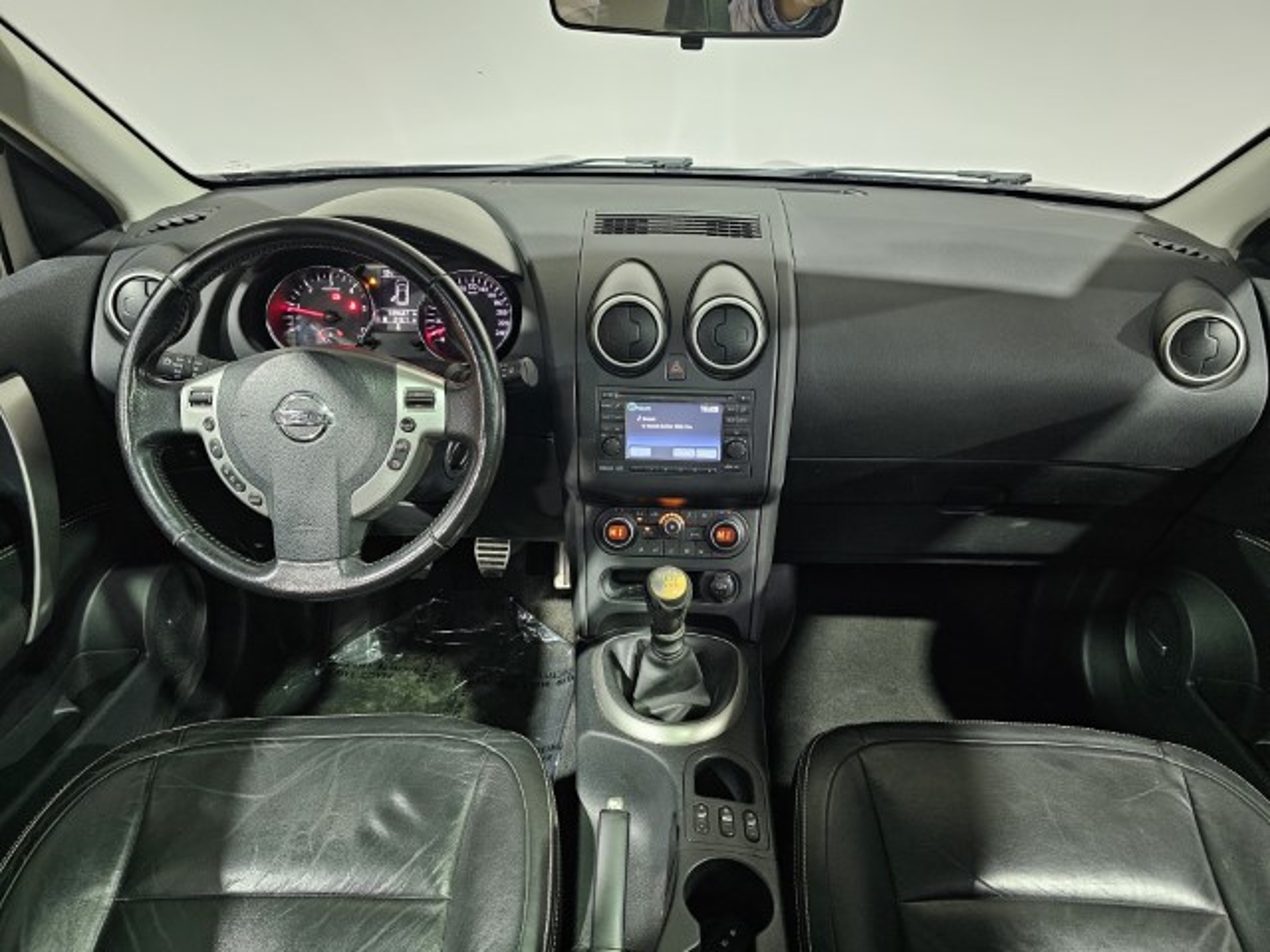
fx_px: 844
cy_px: 476
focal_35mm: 23
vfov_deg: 58.9
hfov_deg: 73.9
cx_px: 635
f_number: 1.7
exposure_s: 1/50
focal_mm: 6.3
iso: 800
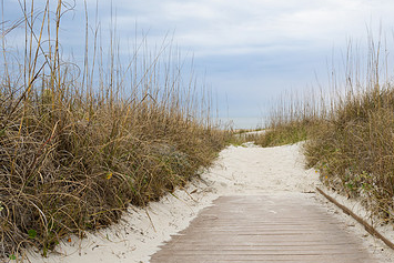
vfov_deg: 28.5
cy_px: 177
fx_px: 515
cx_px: 265
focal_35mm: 47
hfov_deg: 41.3
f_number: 11
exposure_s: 1/125
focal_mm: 28
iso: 500
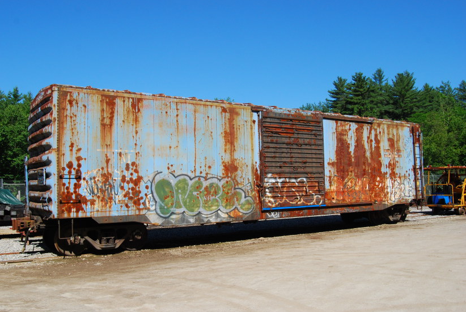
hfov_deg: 54.3
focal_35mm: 35
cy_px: 161
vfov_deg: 38.0
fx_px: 454
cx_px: 219
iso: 320
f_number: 10
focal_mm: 22
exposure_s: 1/640
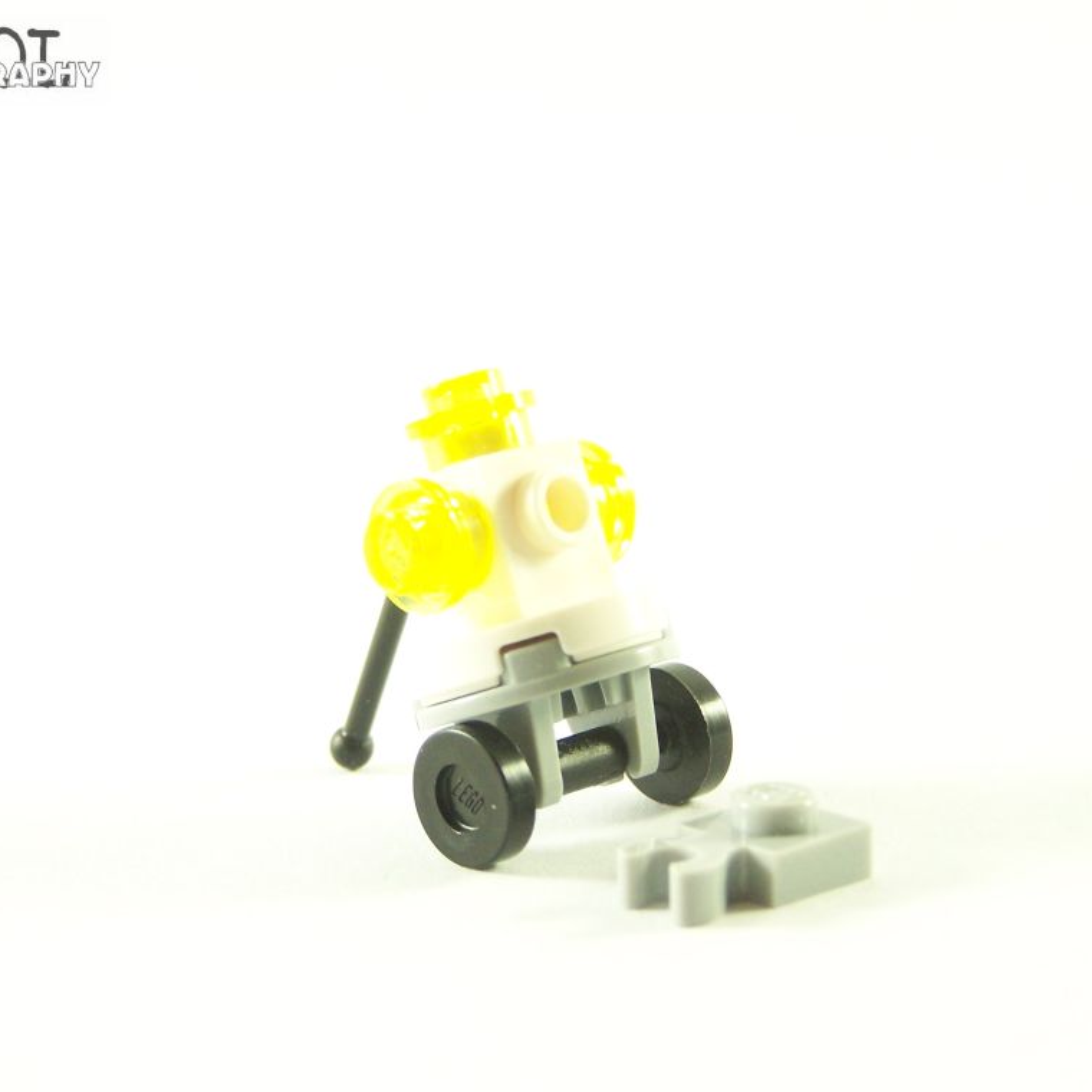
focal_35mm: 112
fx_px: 3997
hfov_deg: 15.6
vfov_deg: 15.6
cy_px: 550
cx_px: 543
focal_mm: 15.6
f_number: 3.2
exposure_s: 1/30
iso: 200
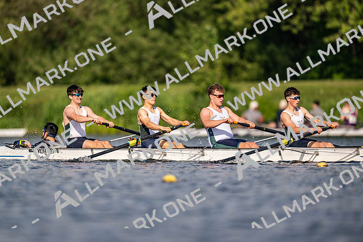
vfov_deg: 2.3
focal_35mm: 600
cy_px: 121
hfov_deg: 3.4
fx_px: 6051
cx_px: 182
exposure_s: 1/2500
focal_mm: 600
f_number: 4
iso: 250
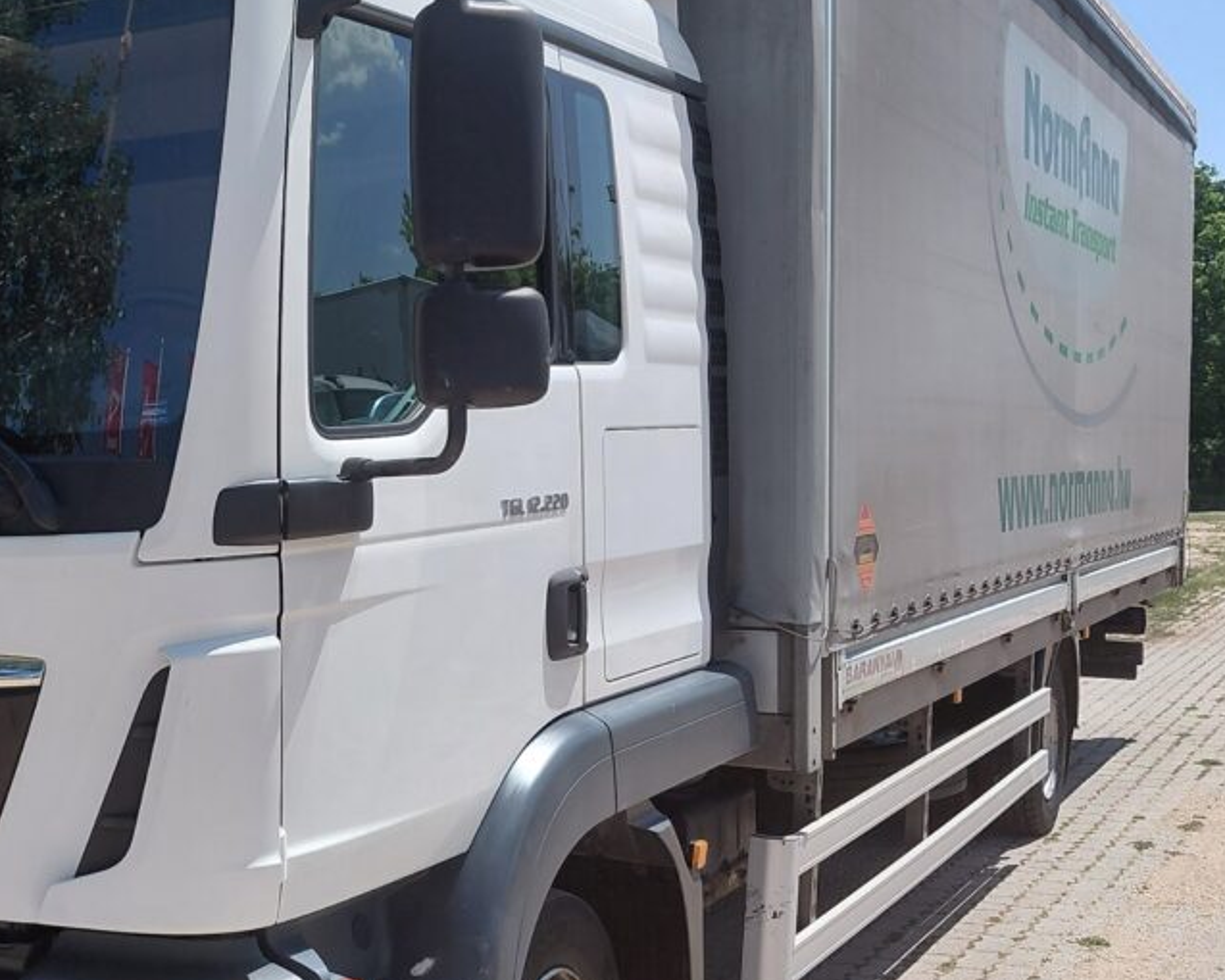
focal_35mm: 49
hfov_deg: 36.4
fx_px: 1777
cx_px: 198
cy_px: 578
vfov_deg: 30.8
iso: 50
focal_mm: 4.69
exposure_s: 1/2528
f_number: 1.8
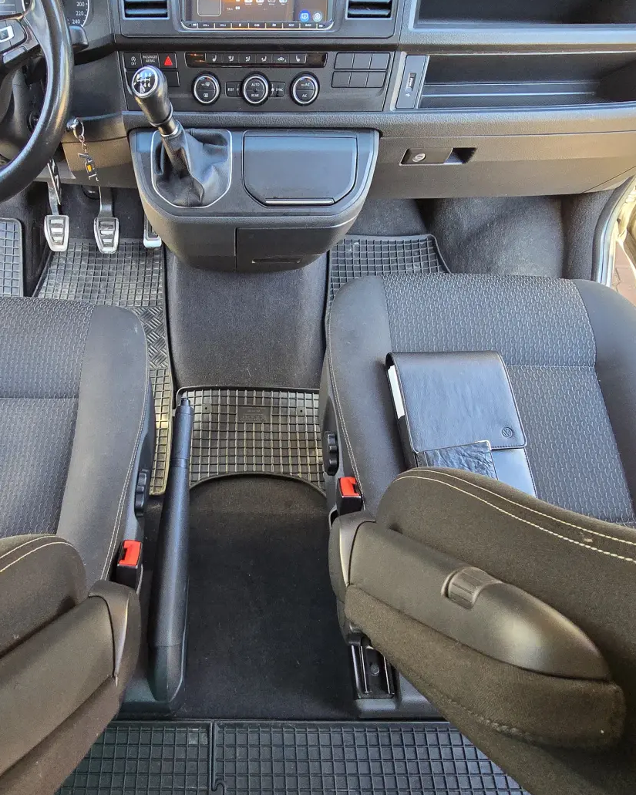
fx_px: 494
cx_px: 234
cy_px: 404
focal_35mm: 21
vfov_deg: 77.6
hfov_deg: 64.5
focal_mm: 2.2
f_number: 2.2
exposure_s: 1/50
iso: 100
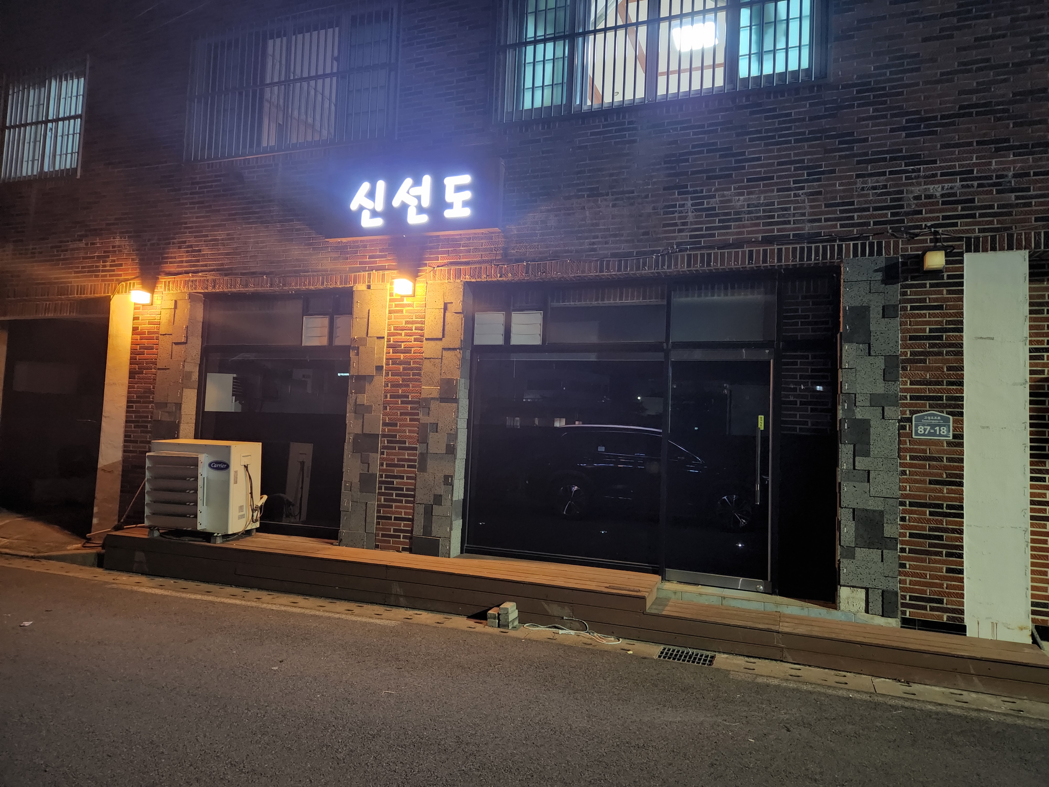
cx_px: 524
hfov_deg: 73.9
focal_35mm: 23
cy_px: 394
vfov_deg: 58.9
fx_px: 697
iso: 1000
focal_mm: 5.4
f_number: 1.8
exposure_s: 1/24
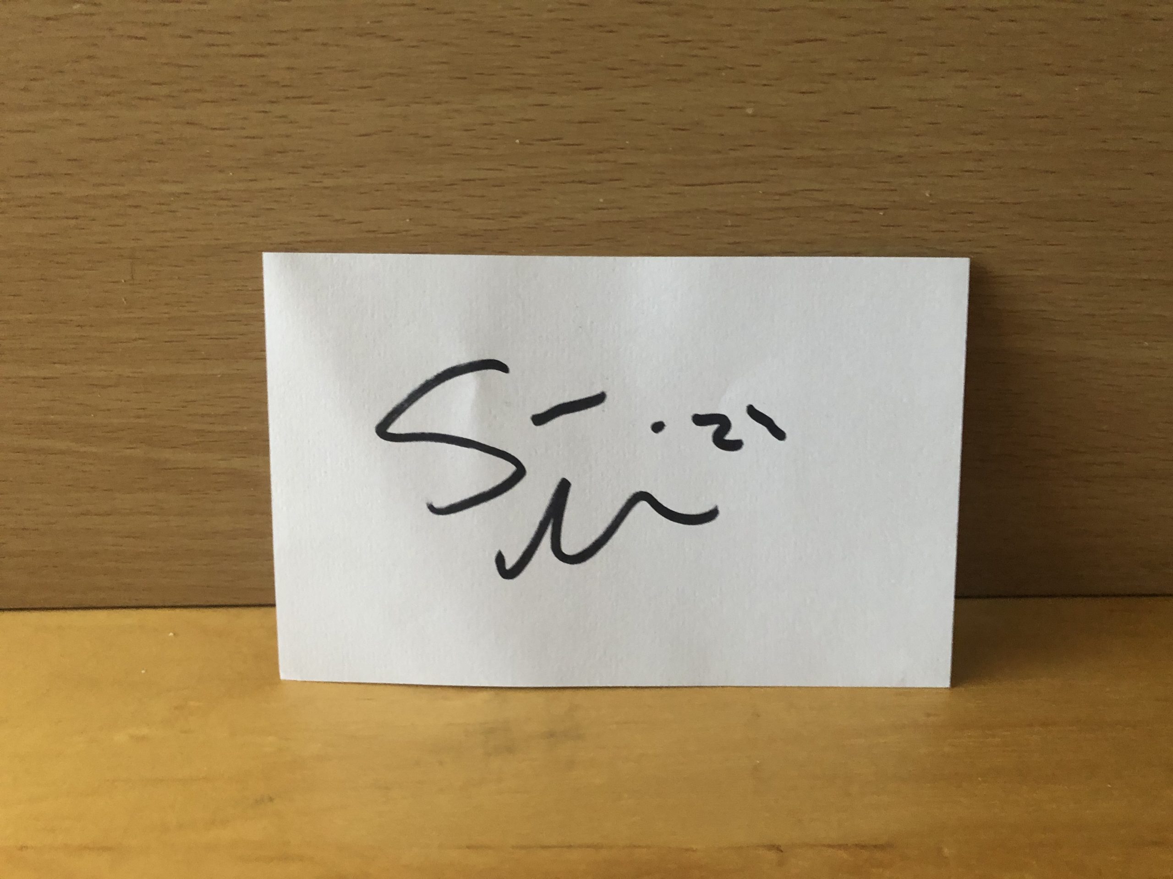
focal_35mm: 28
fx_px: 949
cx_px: 586
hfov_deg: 63.4
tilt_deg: -27.5
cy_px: 440
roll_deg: -1.3
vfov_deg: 49.7
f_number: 1.8
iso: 100
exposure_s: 1/10
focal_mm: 3.99
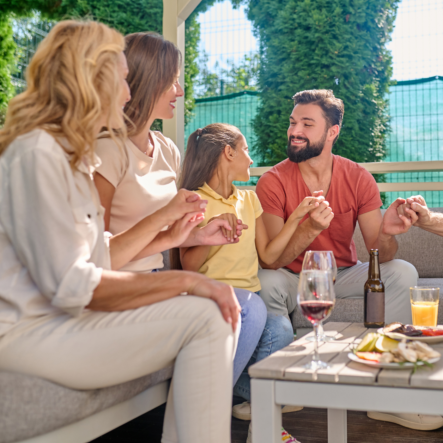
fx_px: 652
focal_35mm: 45
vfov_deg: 37.6
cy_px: 220
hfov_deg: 37.3
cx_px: 285
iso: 320
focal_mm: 35
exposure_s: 1/2000
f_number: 2.8
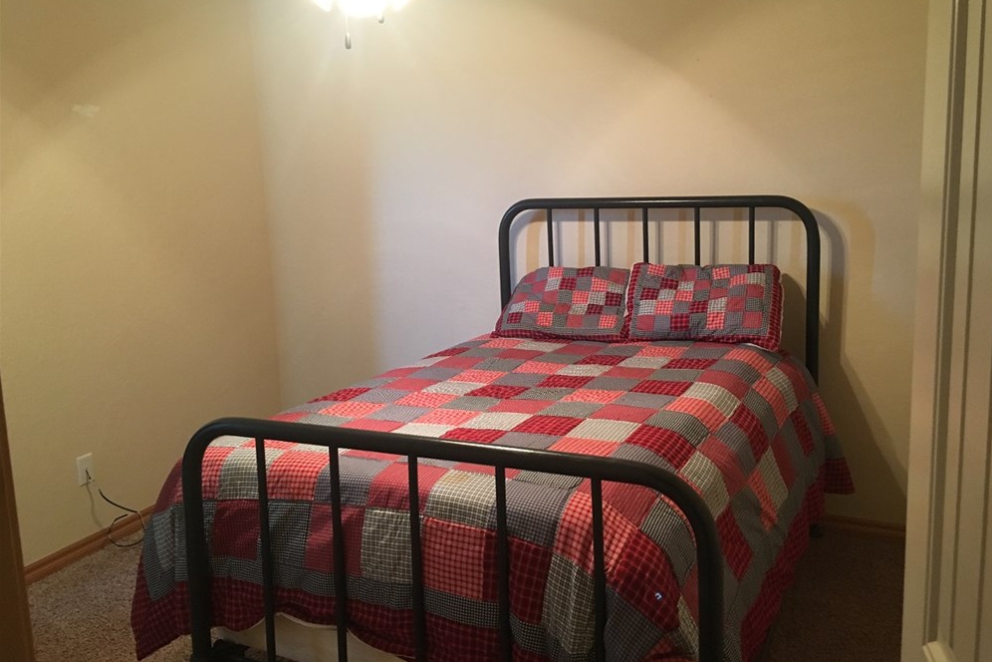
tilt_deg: -8.0
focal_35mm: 31
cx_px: 509
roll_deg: +3.1
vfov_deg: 42.3
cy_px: 292
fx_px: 854
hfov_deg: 60.3
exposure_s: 1/24
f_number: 2.2
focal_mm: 4.15
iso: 200
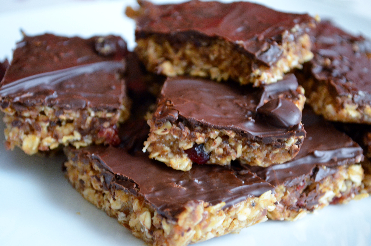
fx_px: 771
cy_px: 123
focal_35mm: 75
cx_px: 186
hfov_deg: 27.0
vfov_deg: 18.1
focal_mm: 50
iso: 1600
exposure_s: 1/50
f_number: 5.6
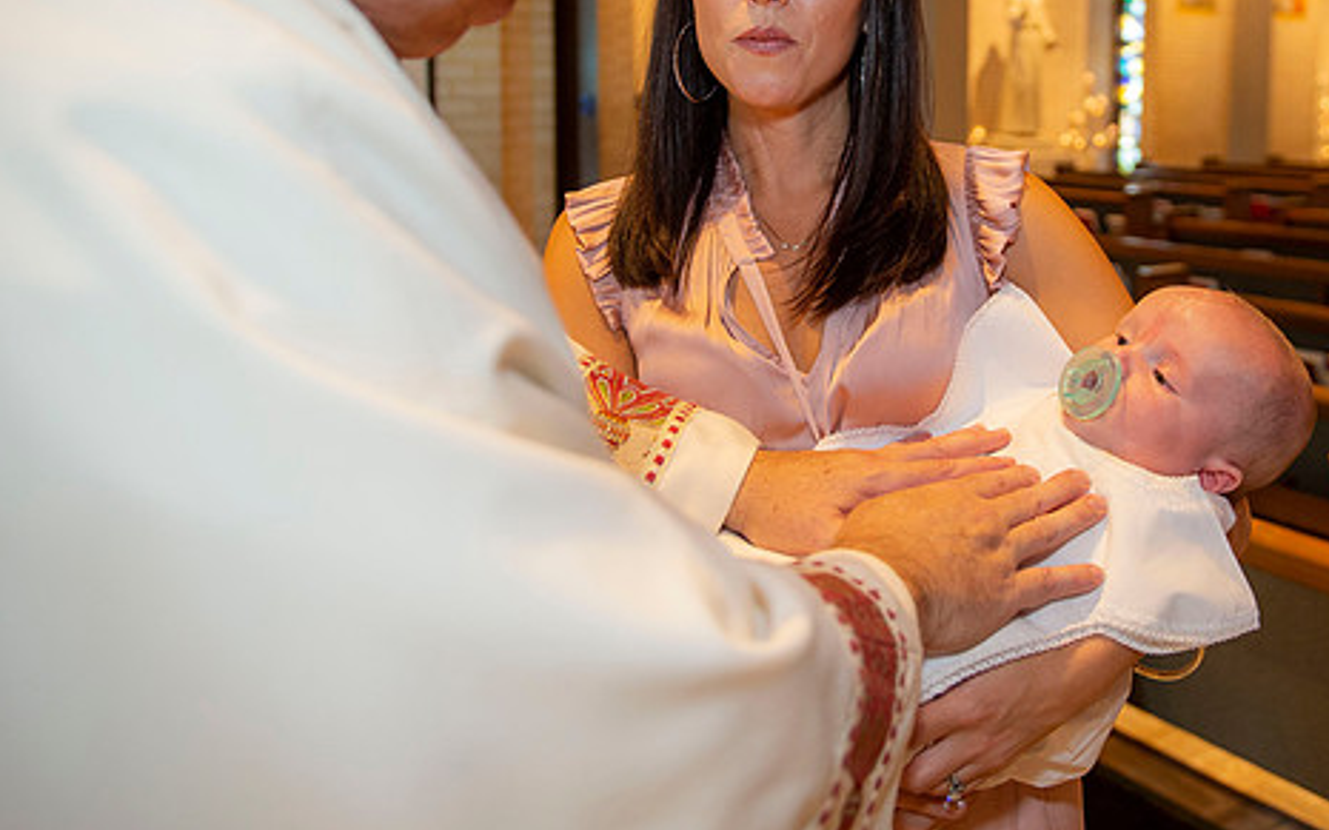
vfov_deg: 31.6
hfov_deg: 48.6
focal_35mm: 40
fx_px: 1448
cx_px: 866
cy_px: 241
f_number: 3.2
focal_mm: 27
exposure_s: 1/100
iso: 1000
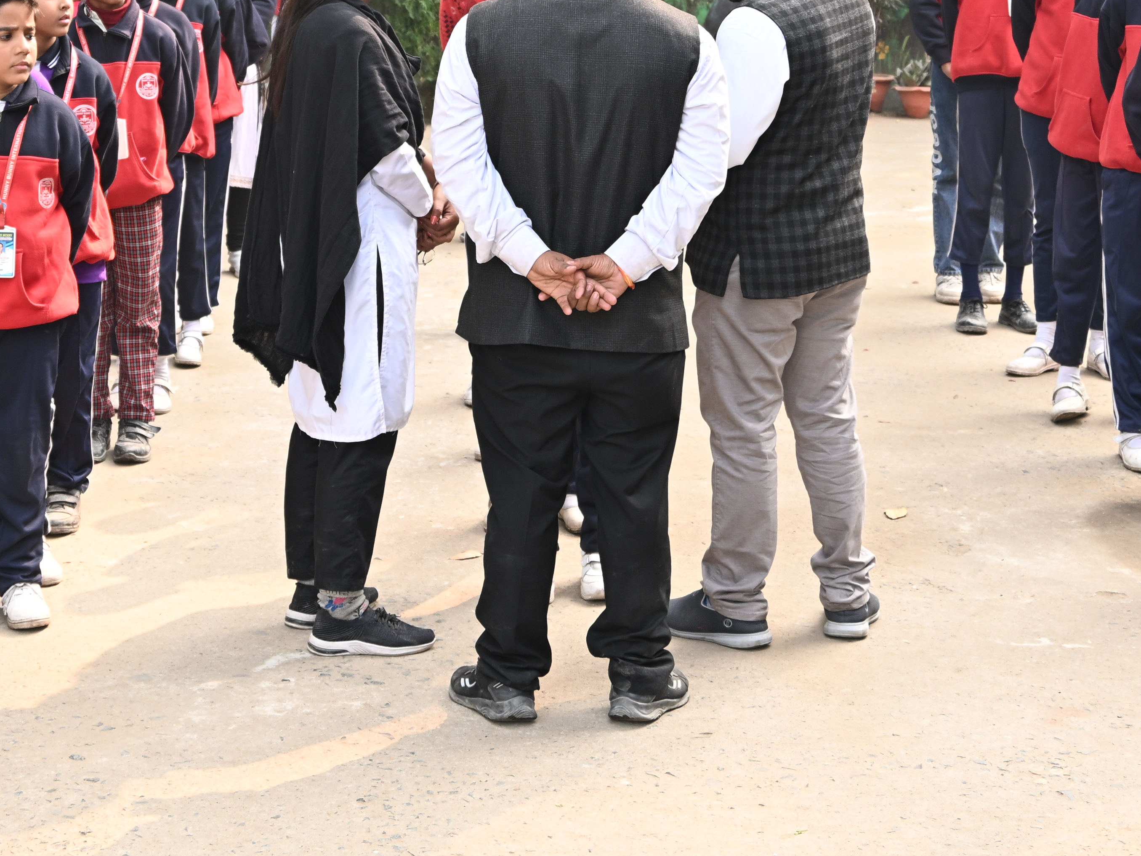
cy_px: 144
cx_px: 411
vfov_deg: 18.2
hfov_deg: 24.3
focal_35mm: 80
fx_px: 2636
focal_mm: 27
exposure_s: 1/100
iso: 160
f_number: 4.5
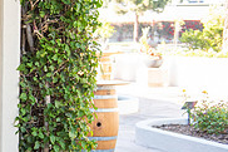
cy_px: 117
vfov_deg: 11.3
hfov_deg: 15.4
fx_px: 766
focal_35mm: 121
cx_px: -130
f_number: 3.2
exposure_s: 1/160
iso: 200
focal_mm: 38
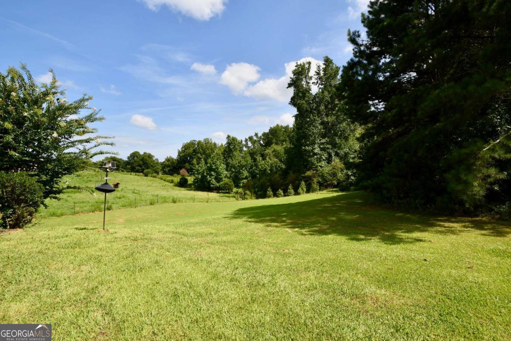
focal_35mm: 15
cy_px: 170
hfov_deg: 100.4
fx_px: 213
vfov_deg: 77.3
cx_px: 256
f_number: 8
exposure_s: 1/250
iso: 100
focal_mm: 10
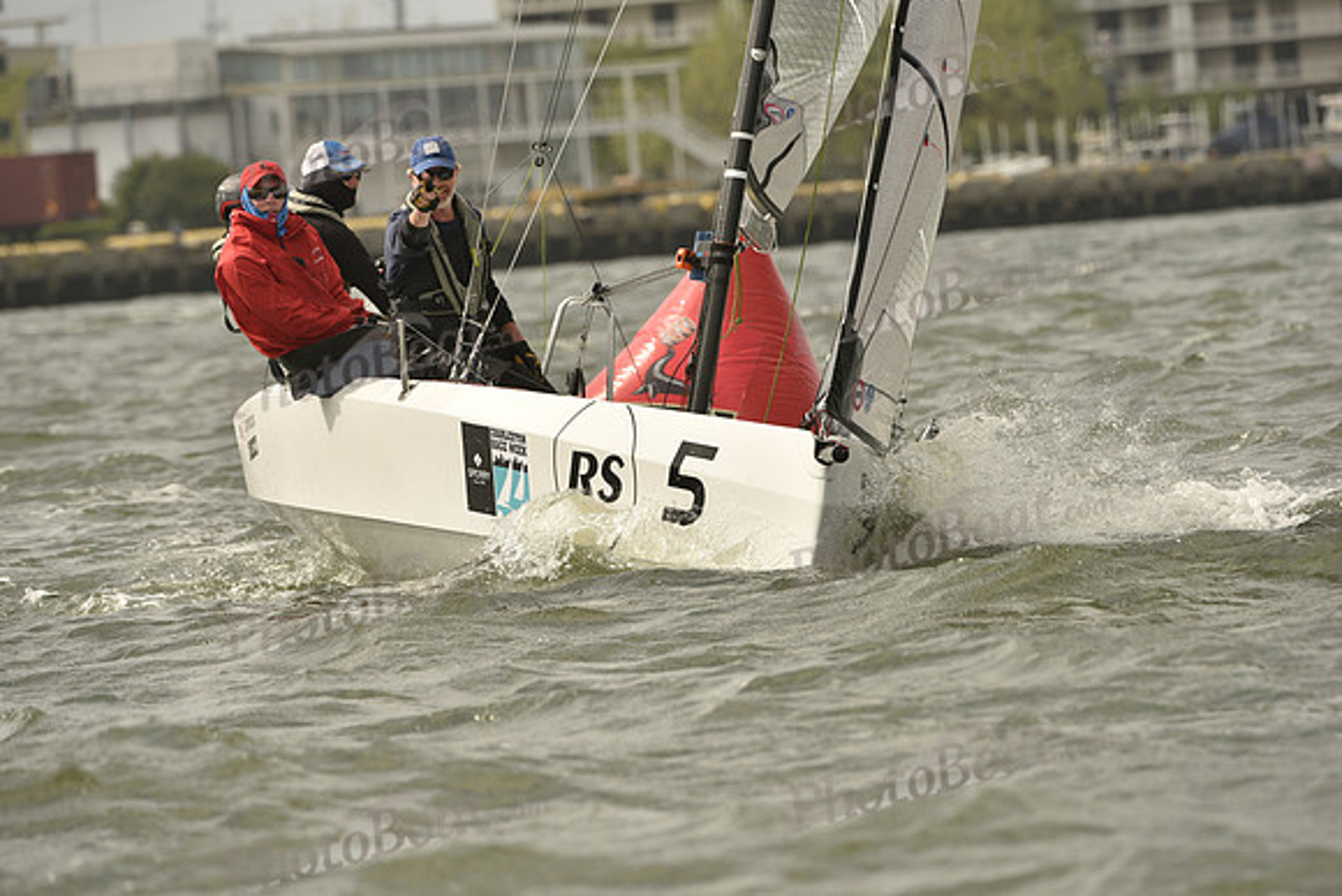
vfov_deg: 4.6
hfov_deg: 6.9
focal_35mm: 300
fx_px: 11185
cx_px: 671
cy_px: 448
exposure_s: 1/1250
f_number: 8
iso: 320
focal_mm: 300
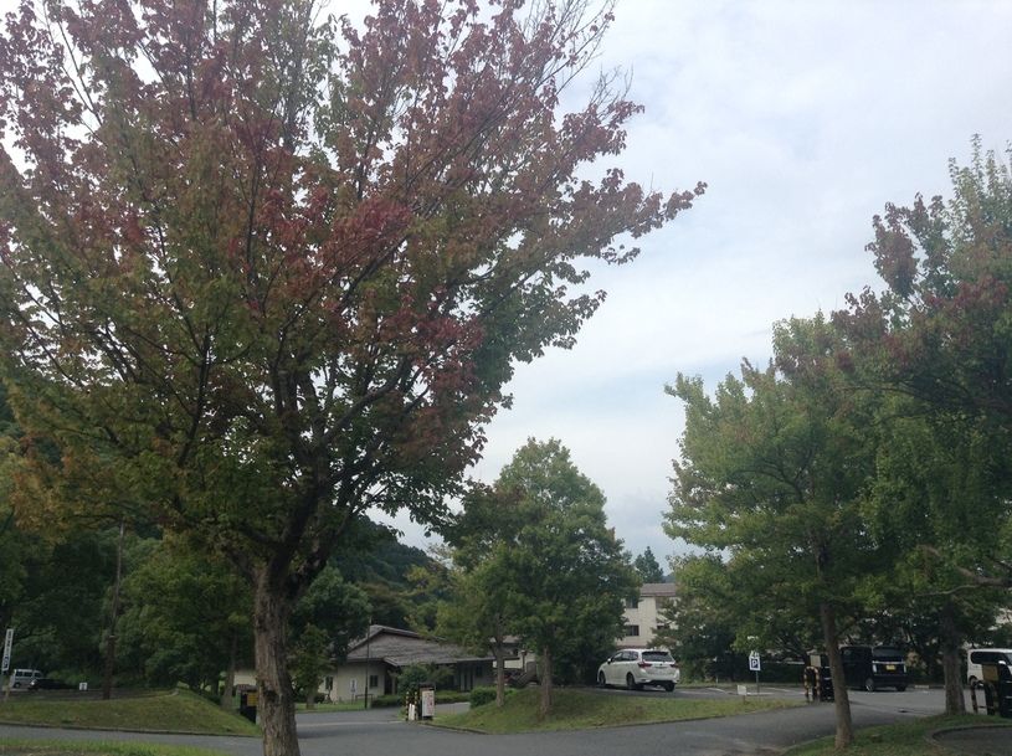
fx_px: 963
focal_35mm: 33
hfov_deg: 55.4
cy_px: 378
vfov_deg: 42.9
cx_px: 506
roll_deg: +0.1
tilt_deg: +10.2
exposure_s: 1/965
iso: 25
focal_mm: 3.3
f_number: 2.4
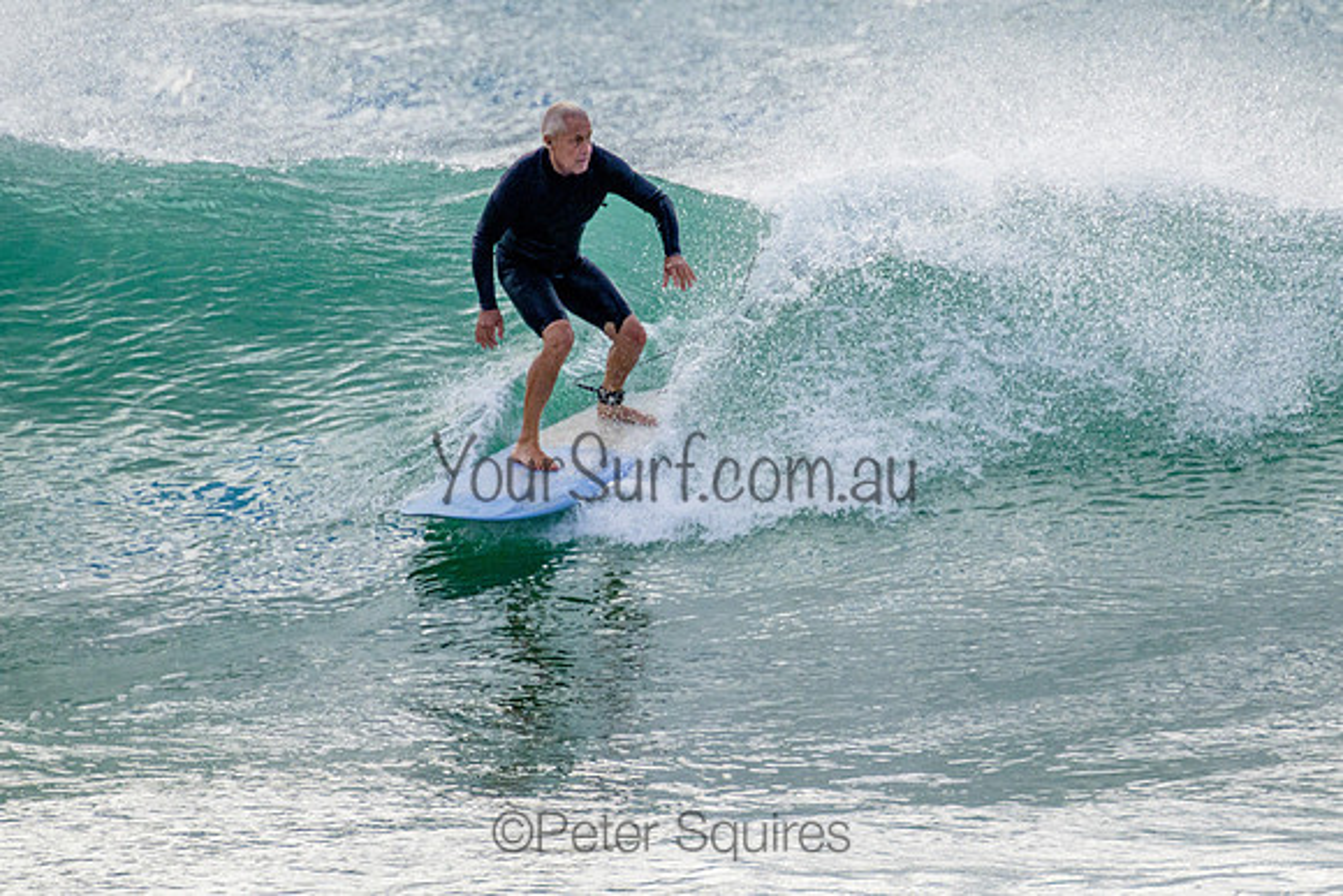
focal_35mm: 1095
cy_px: 342
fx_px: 40848
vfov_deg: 1.3
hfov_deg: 1.9
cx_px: 739
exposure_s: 1/2000
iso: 1100
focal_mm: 800
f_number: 11
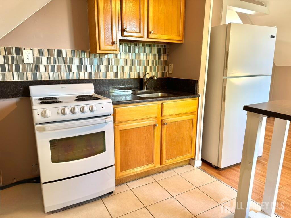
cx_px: 146
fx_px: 202
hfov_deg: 71.6
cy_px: 109
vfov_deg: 56.8
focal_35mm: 24
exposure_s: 1/60
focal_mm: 6.76
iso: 160
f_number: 1.78
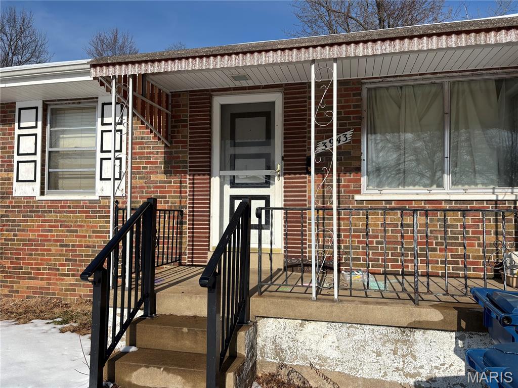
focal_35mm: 26
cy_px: 194
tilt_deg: +2.7
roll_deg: -0.1
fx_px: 389
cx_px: 259
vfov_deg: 53.1
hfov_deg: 67.3
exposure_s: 1/5952
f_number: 1.6
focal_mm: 5.96
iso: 50
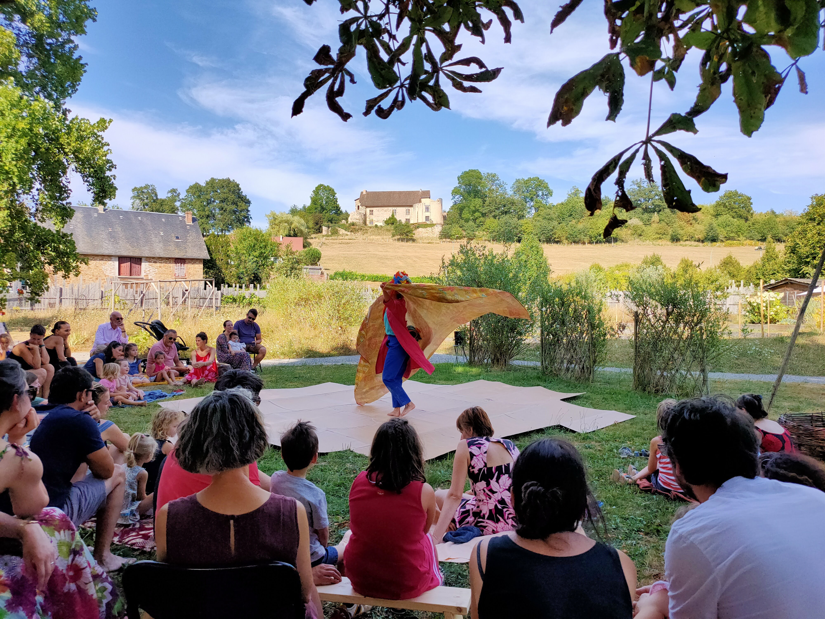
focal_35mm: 27
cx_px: 412
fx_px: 643
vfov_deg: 51.4
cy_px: 310
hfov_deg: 65.3
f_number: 1.7
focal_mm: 4.77
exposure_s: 1/1246
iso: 112
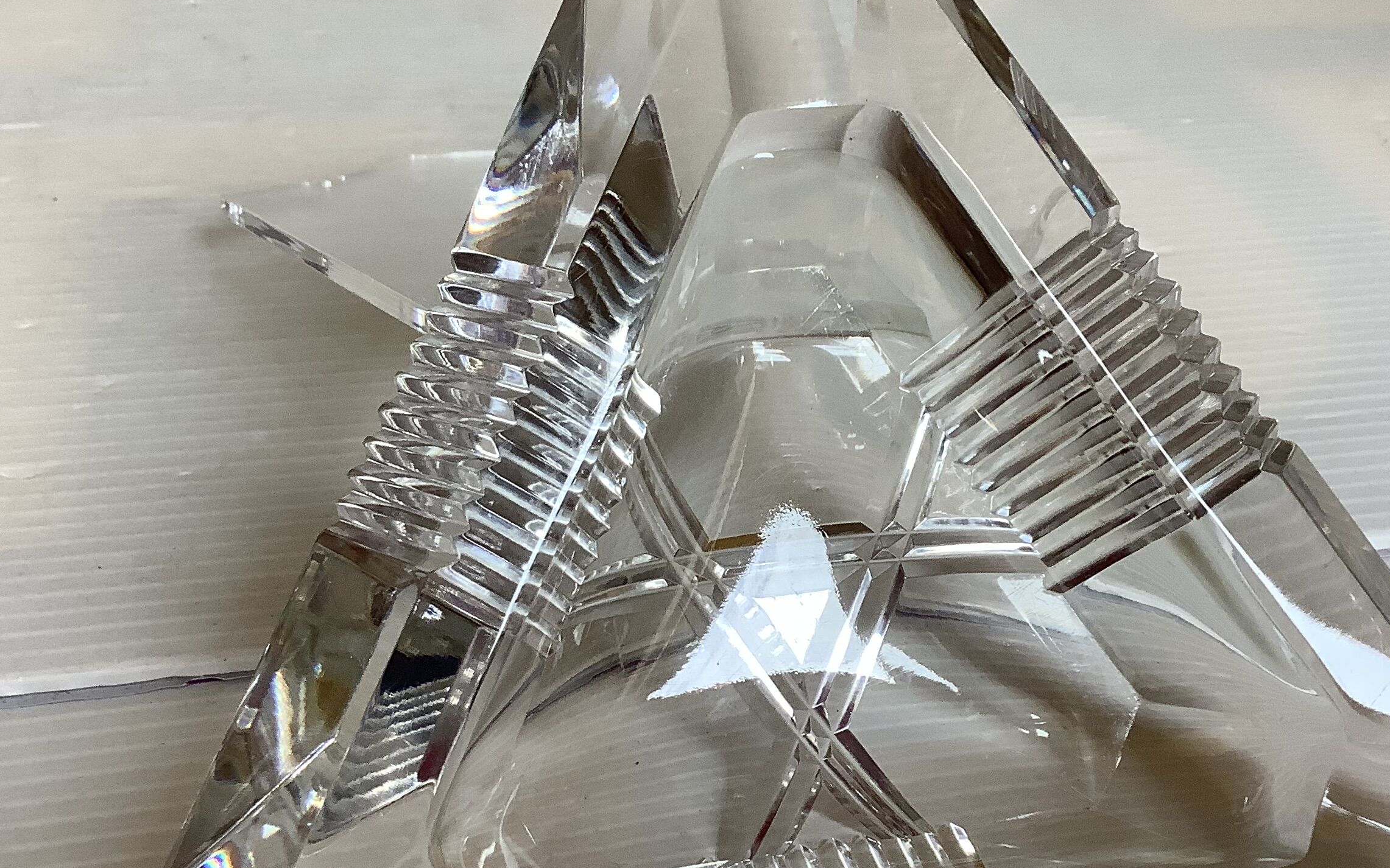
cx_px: 716
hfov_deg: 42.6
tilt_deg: -37.1
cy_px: 541
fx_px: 1780
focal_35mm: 47
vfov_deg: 27.3
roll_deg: -3.3
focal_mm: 3.3
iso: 80
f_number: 2.4
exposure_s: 1/100
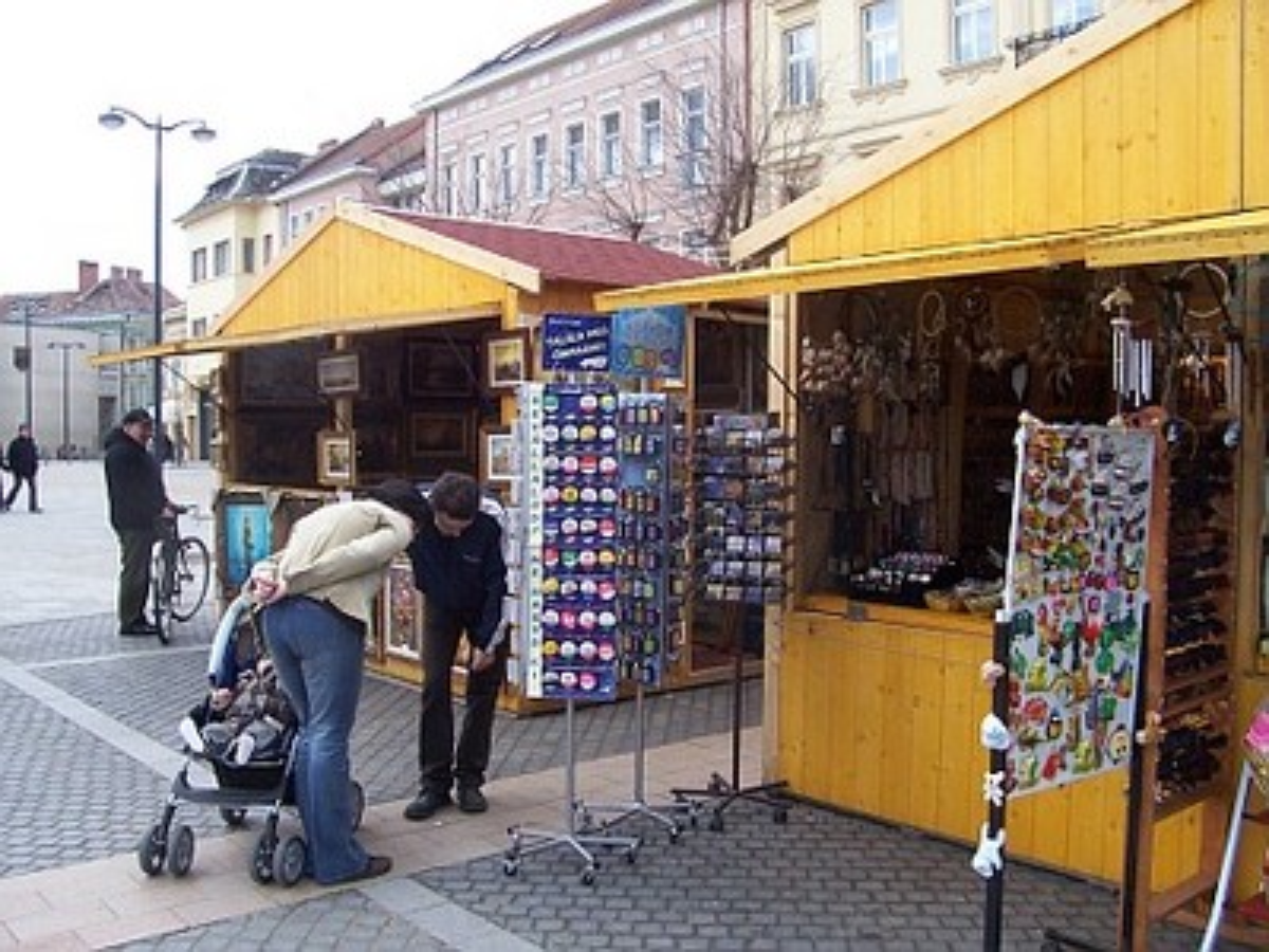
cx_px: 634
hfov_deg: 54.0
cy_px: 476
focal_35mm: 34
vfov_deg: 41.8
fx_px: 1246
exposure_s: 1/125
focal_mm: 5.6
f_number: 5.6
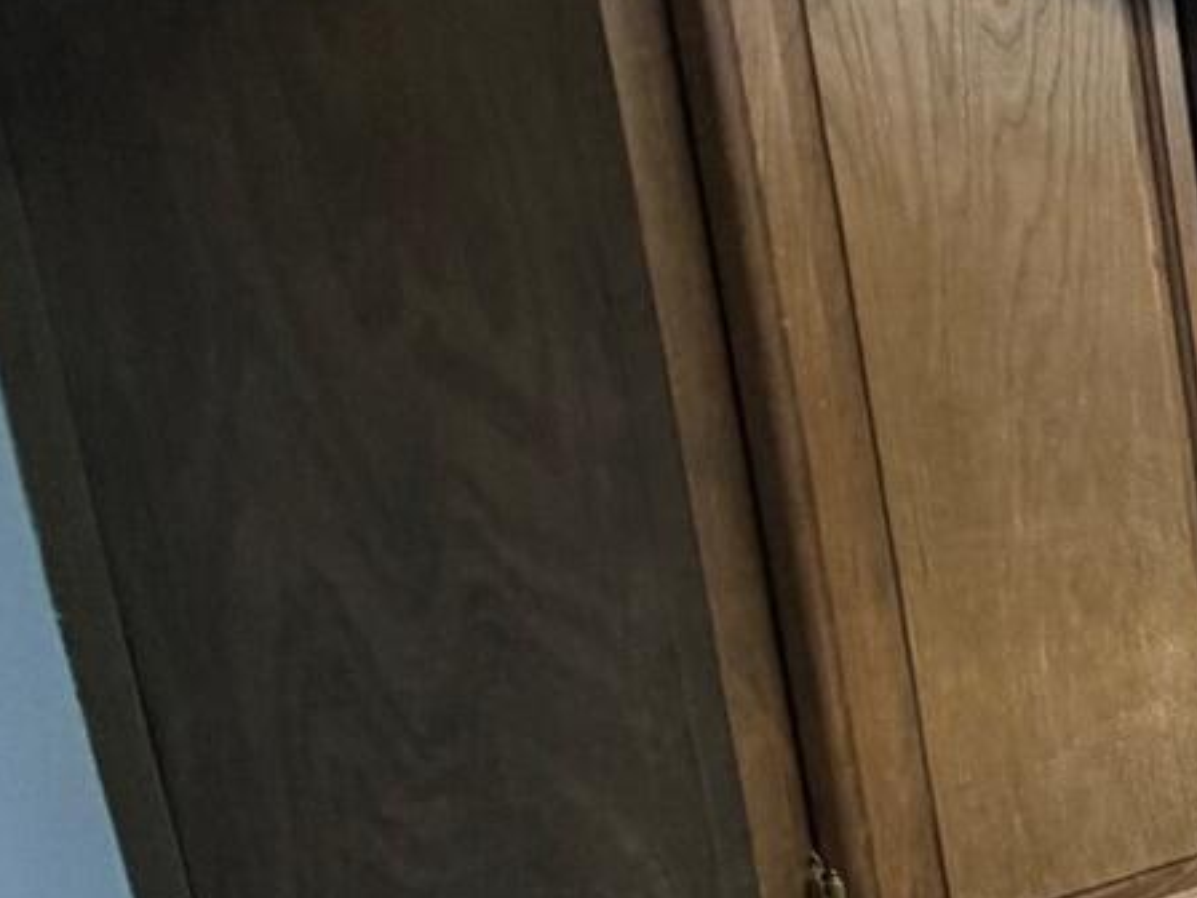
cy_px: 951
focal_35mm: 64
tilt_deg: -12.1
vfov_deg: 21.9
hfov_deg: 17.0
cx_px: 2626
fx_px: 2213
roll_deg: -0.7
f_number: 2.2
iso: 250
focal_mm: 2.22
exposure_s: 1/120
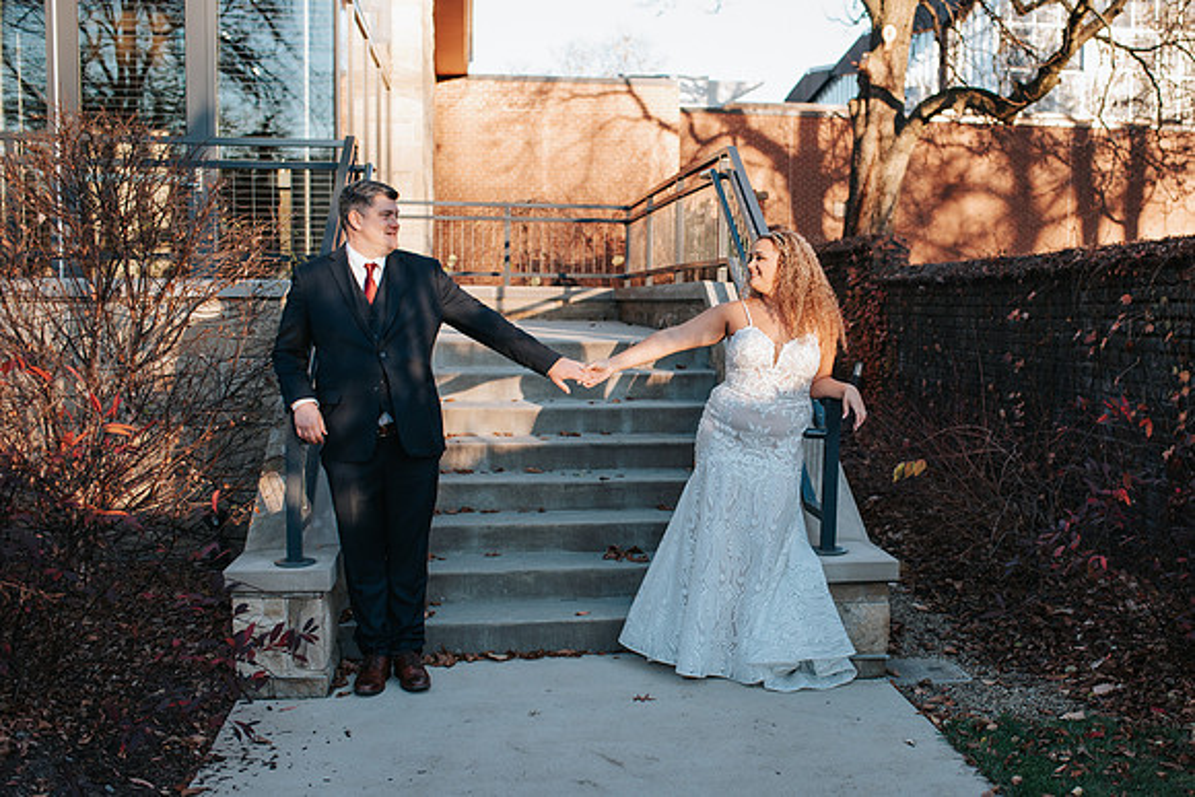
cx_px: 722
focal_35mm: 43
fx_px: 1415
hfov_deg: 45.5
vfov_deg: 31.5
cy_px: 436
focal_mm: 35
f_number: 2.8
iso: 320
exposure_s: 1/500
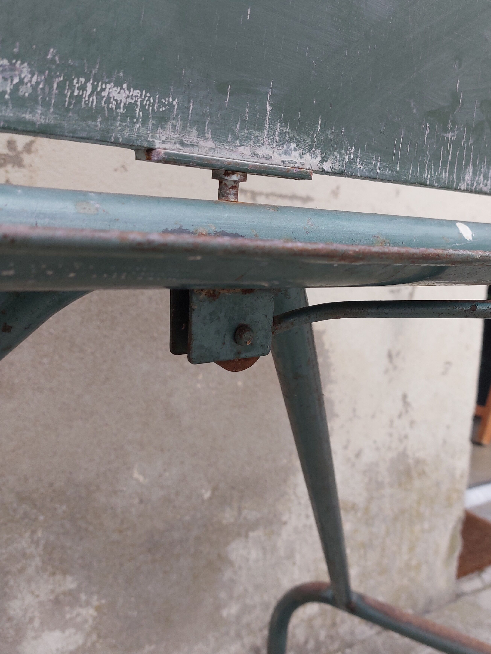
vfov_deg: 56.8
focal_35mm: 32
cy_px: 348
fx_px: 605
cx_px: 311
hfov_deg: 43.8
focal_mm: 5.23
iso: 50
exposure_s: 1/100
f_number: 1.8
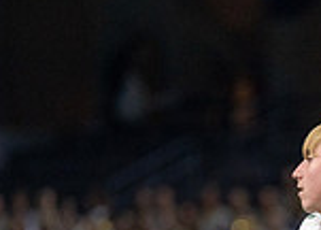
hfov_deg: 2.3
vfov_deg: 1.6
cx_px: 461
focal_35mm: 892
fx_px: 8136
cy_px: 358
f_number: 2.8
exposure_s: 1/1000
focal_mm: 200
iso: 2000
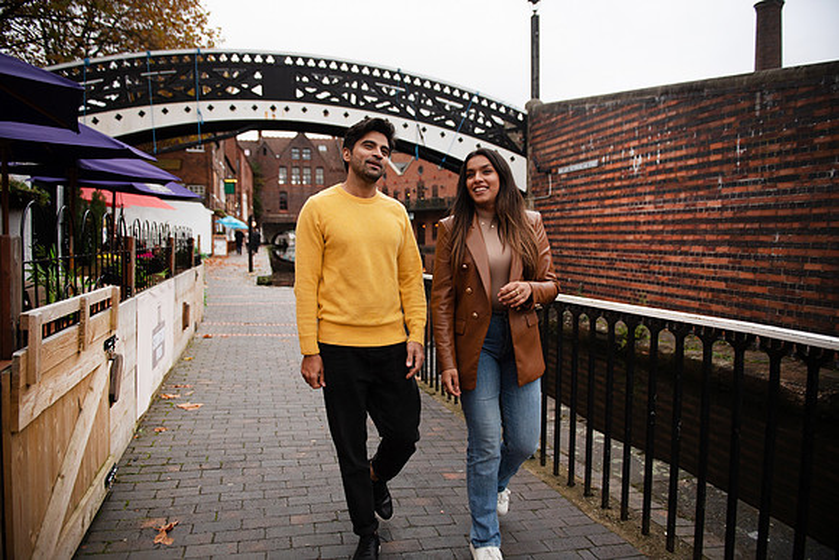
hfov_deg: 73.7
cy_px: 280
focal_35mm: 24
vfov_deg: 53.2
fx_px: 559
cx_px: 420
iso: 320
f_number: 2.8
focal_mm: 24
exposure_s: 1/320
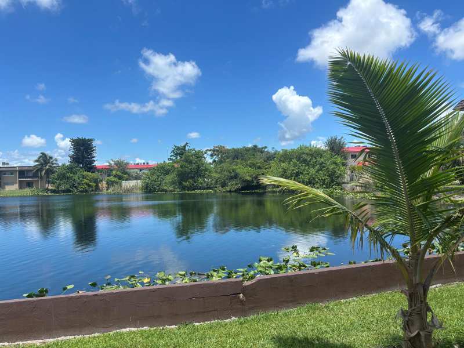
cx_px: 232
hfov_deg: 67.3
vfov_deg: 53.1
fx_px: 349
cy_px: 174
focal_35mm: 26
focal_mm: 5.96
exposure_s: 1/3311
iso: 50
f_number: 1.6
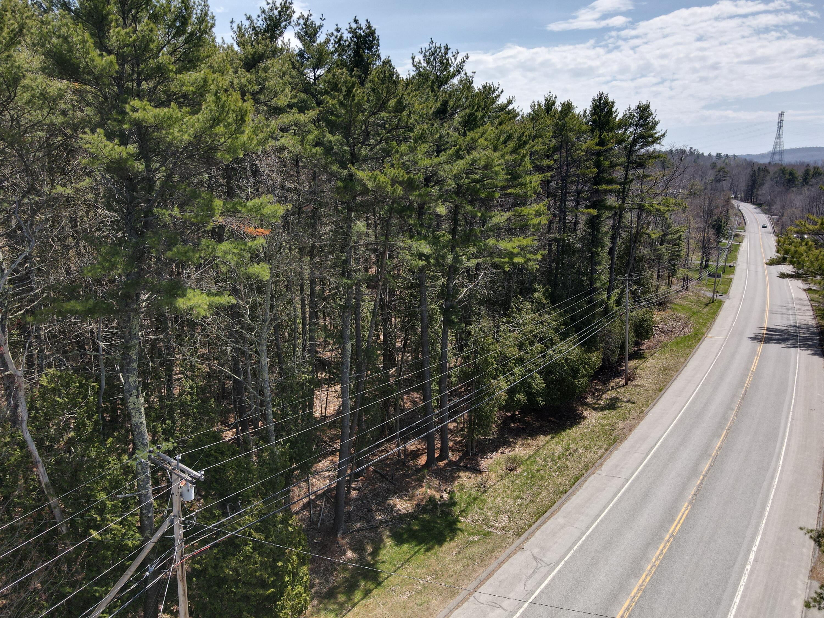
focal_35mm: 24
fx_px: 571
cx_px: 412
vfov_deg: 56.8
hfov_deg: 71.6
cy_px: 309
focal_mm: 4.5
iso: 100
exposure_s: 1/640
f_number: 2.8
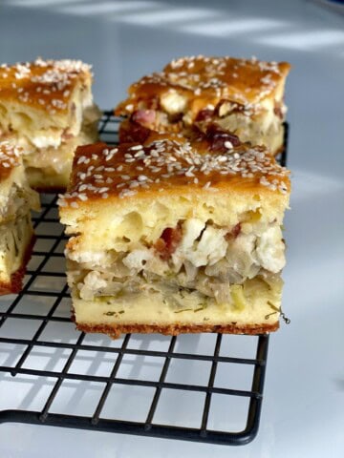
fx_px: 689
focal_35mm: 52
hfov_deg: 28.0
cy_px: 229
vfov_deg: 36.8
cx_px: 172
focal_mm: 6
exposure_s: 1/122
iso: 50
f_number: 2
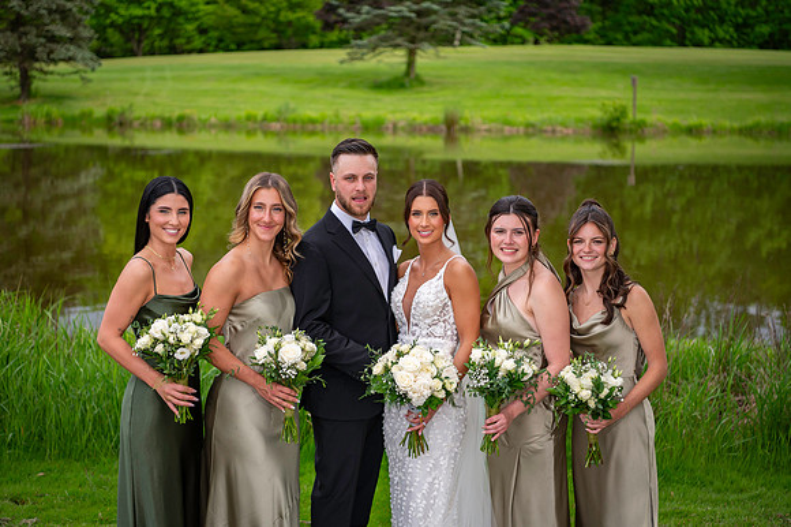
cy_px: 264
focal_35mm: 60
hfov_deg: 33.4
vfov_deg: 22.6
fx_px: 1318
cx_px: 396
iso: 400
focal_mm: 60
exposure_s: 1/3200
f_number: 3.2
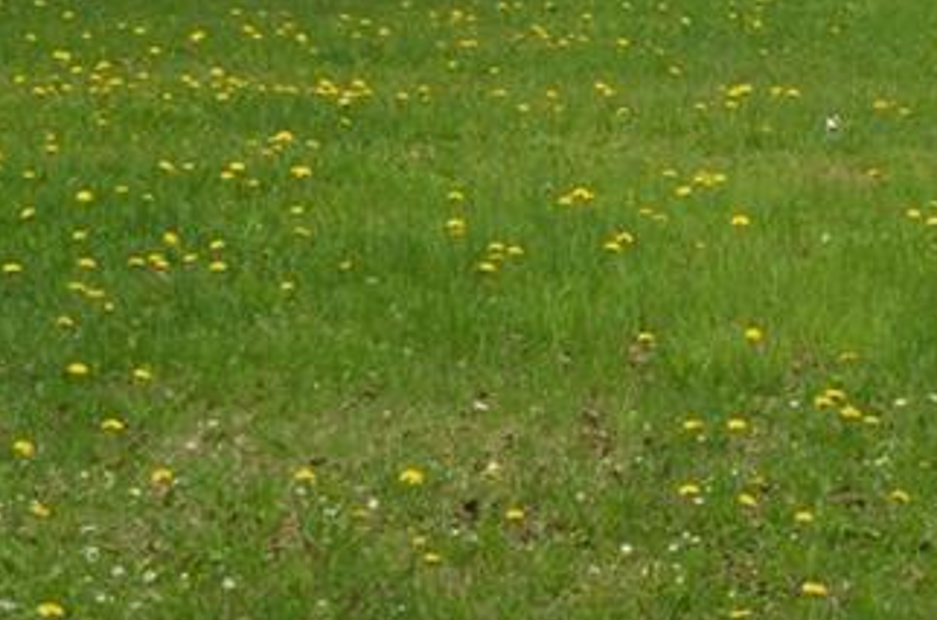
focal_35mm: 124
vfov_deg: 10.6
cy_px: -281
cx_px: 1339
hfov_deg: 15.5
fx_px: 3220
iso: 100
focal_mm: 26
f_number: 8
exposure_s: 1/200
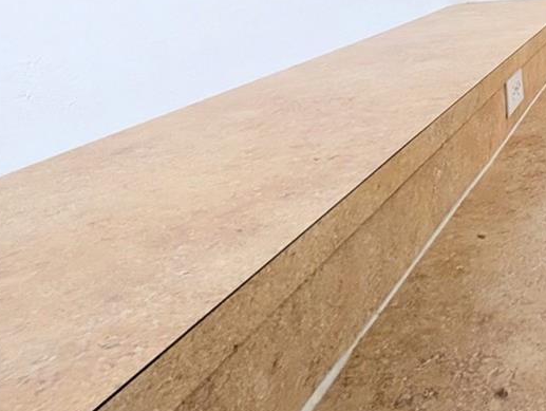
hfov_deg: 34.1
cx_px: 724
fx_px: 584
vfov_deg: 32.6
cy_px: -72
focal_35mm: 37
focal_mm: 2.02
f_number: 1.7
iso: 128
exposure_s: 1/60
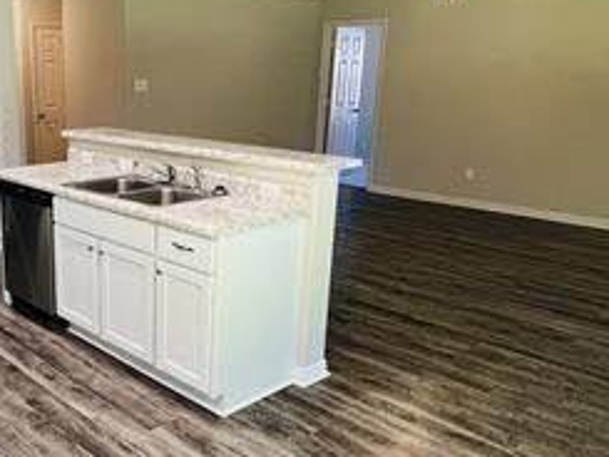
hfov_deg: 51.0
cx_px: 132
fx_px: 598
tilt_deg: -16.0
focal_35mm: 34
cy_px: 246
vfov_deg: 41.8
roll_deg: +0.2
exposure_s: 1/60
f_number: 1.8
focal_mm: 1.57
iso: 200
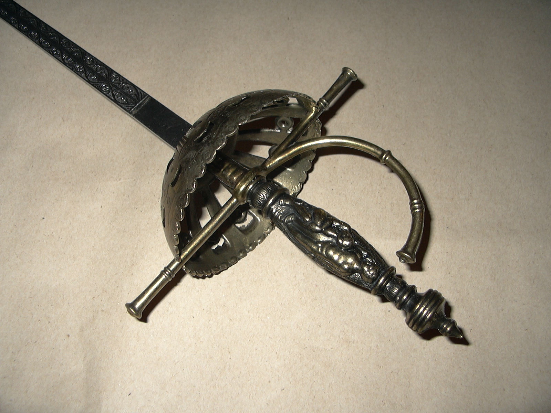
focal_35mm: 35
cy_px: 206
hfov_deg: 52.6
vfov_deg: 40.7
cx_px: 276
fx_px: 557
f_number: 2.8
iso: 100
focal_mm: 5.4
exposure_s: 1/64.1
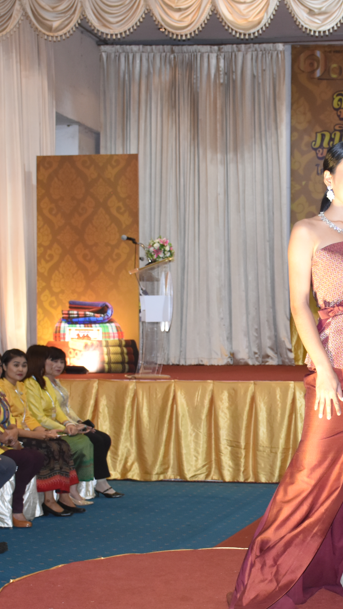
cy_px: 349
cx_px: 375
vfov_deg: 27.9
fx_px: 1228
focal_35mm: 76
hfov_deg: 15.5
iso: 800
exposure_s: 1/60
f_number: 4
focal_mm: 27
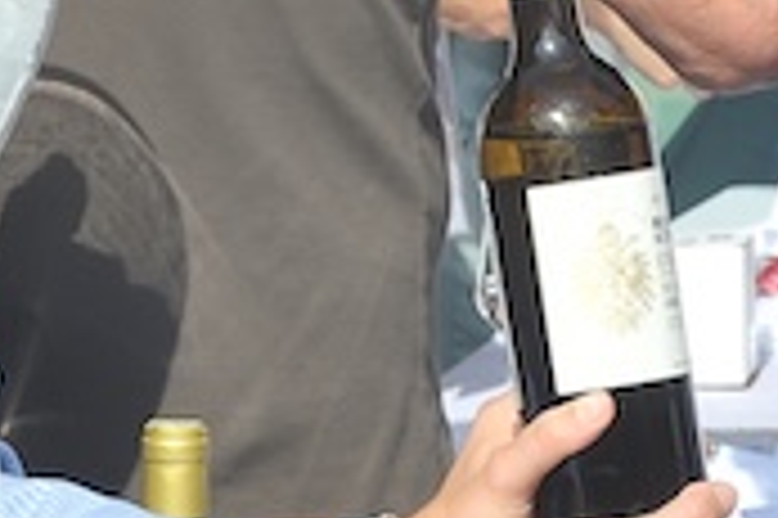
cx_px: 679
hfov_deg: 5.6
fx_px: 7880
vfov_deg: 3.8
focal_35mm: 365
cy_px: -25
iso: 250
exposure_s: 1/200
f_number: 11
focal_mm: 70
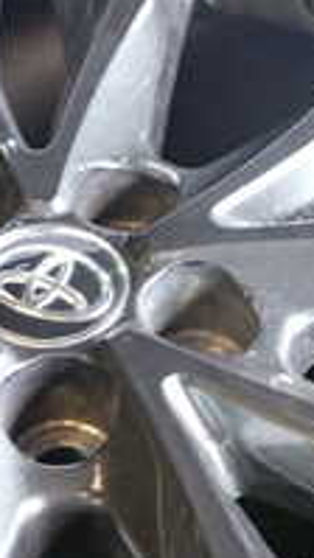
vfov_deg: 20.1
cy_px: 465
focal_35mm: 105
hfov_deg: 11.4
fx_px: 1554
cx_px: 8
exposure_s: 1/30
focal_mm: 5.79
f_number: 2.4
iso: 250
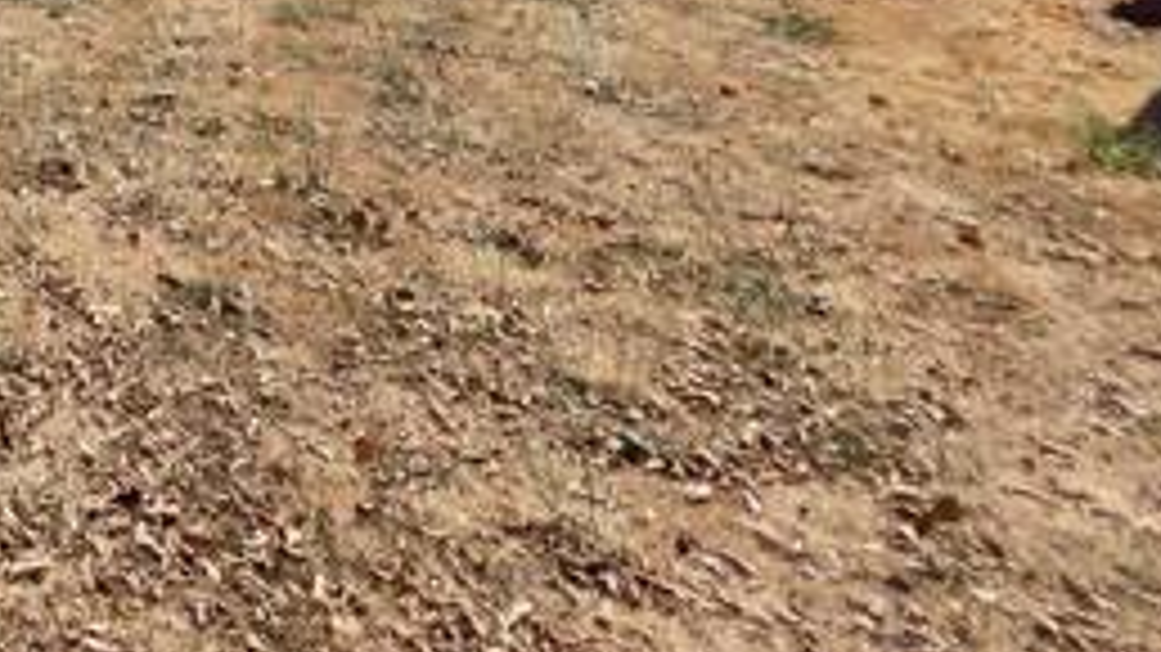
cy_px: -445
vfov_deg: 20.8
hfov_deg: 29.8
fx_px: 1354
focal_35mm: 44
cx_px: -536
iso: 40
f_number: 1.9
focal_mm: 2.2
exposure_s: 1/2327
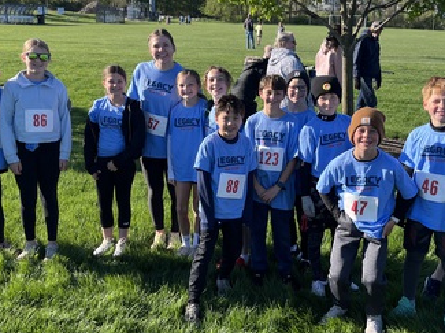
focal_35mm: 44
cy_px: 151
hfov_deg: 43.0
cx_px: 238
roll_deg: -1.1
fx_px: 565
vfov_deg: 32.8
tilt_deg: -12.6
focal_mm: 5.1
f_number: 1.6
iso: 50
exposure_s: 1/1517
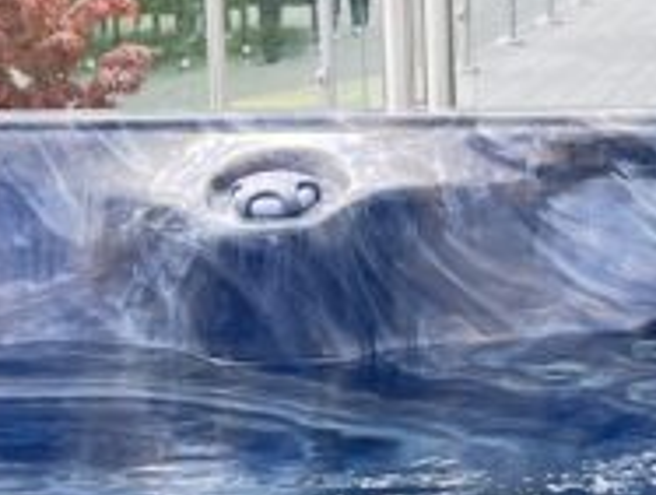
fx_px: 2696
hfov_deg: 13.6
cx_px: 688
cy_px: 207
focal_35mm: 142
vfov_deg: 10.5
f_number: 1.5
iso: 50
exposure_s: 1/204
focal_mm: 5.7
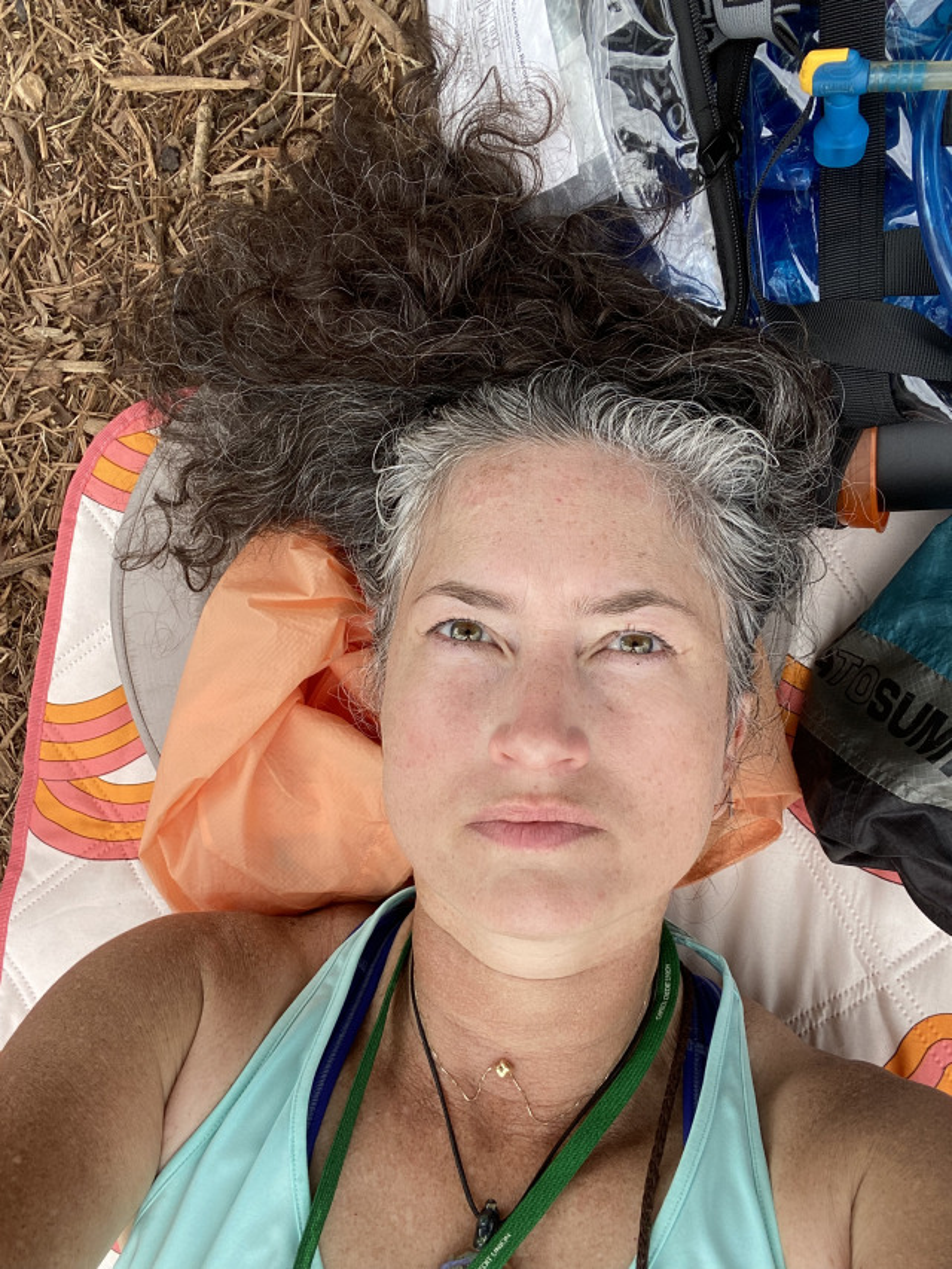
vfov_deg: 60.0
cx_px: 476
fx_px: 1100
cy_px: 634
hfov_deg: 46.8
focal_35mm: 30
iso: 25
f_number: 2.2
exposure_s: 1/403
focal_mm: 2.71
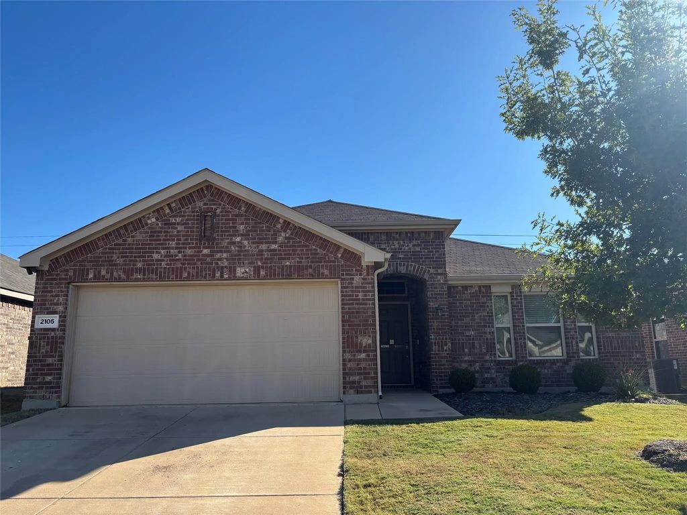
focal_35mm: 26
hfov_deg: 67.3
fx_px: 516
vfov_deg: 53.1
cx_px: 344
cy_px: 258
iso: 50
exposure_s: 1/2571
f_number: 1.6
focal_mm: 5.96
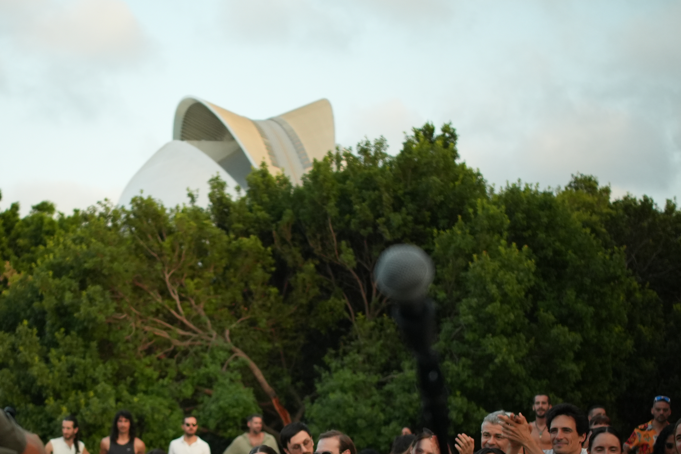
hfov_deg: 29.5
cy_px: 401
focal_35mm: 68
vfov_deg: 19.7
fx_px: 1285
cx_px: 231
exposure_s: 1/40
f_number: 1.7
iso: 800
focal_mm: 25
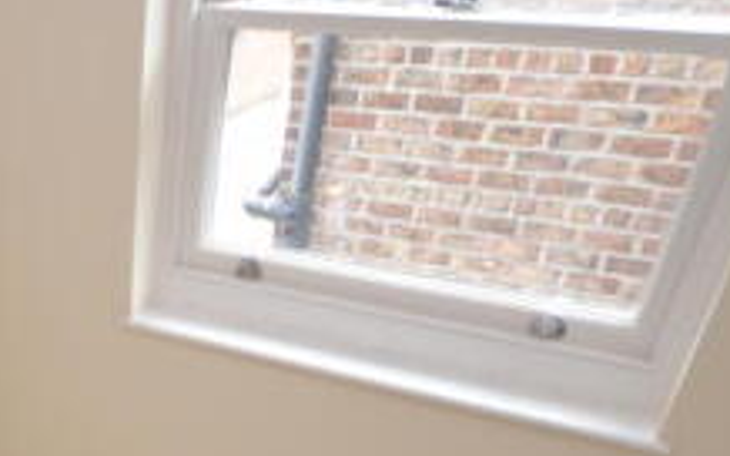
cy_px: 590
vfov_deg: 24.5
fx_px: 915
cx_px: -54
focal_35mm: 46
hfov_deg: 37.2
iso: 100
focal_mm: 10
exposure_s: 1/25
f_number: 4.5
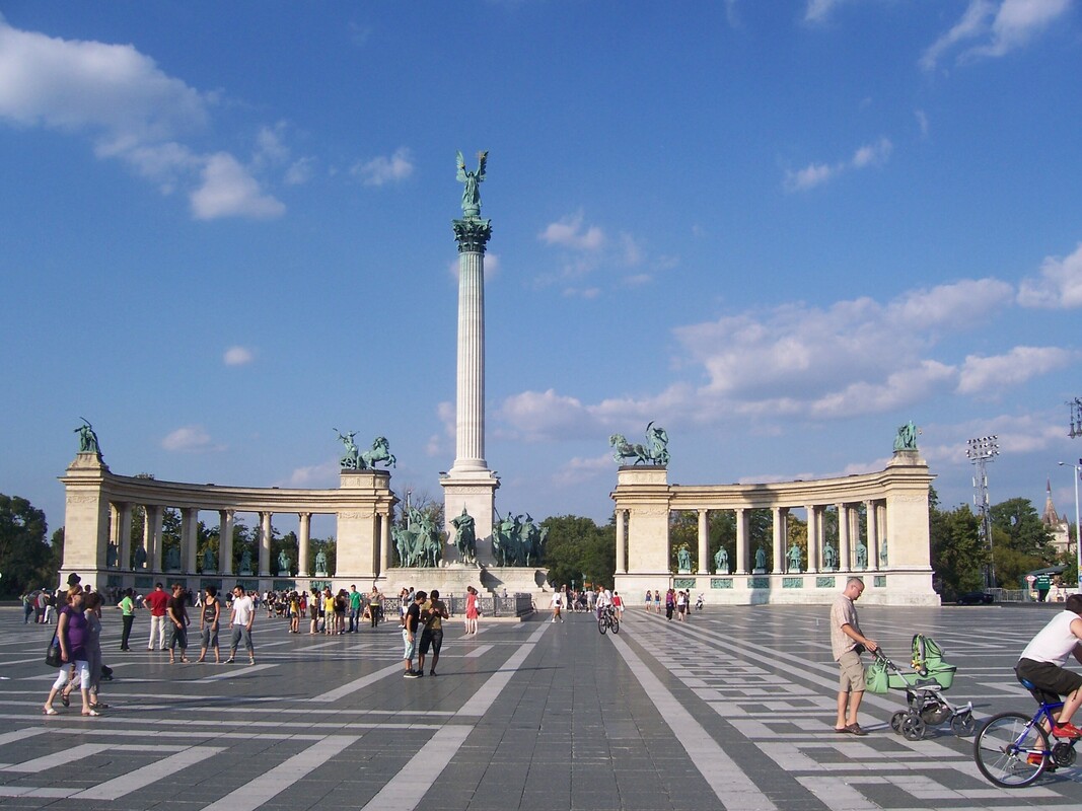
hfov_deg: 51.4
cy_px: 406
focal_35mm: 36
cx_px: 541
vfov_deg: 39.6
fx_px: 1125
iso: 80
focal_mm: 6.2
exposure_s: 1/640
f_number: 4.5
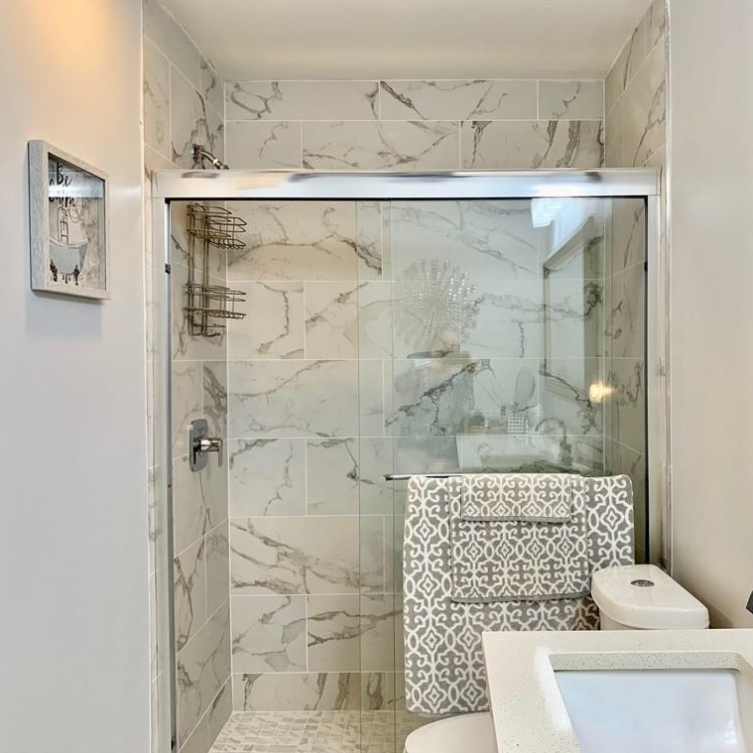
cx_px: 456
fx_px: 763
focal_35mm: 31
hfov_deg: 52.1
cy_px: 378
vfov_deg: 52.5
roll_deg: +0.7
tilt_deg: -1.6
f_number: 1.8
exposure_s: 1/60
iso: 50
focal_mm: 4.25
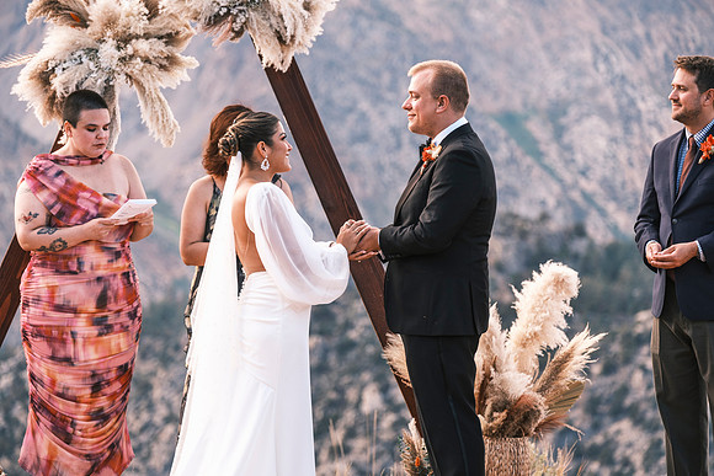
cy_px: 238
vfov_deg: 9.0
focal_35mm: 153
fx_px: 3035
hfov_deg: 13.4
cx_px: 357
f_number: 2.8
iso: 400
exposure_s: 1/500
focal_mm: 102.2
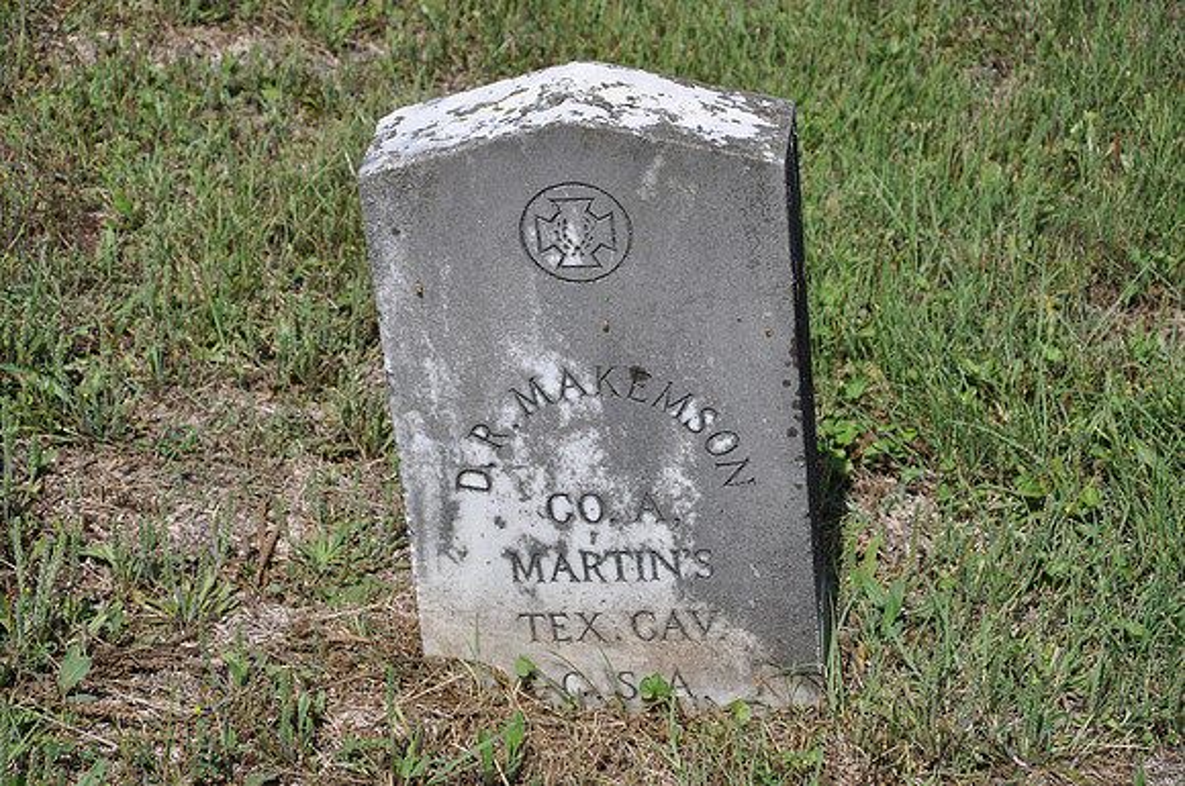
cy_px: 393
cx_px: 592
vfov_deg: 13.0
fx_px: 3451
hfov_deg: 19.5
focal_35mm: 105
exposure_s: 1/250
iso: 200
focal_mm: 70
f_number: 8
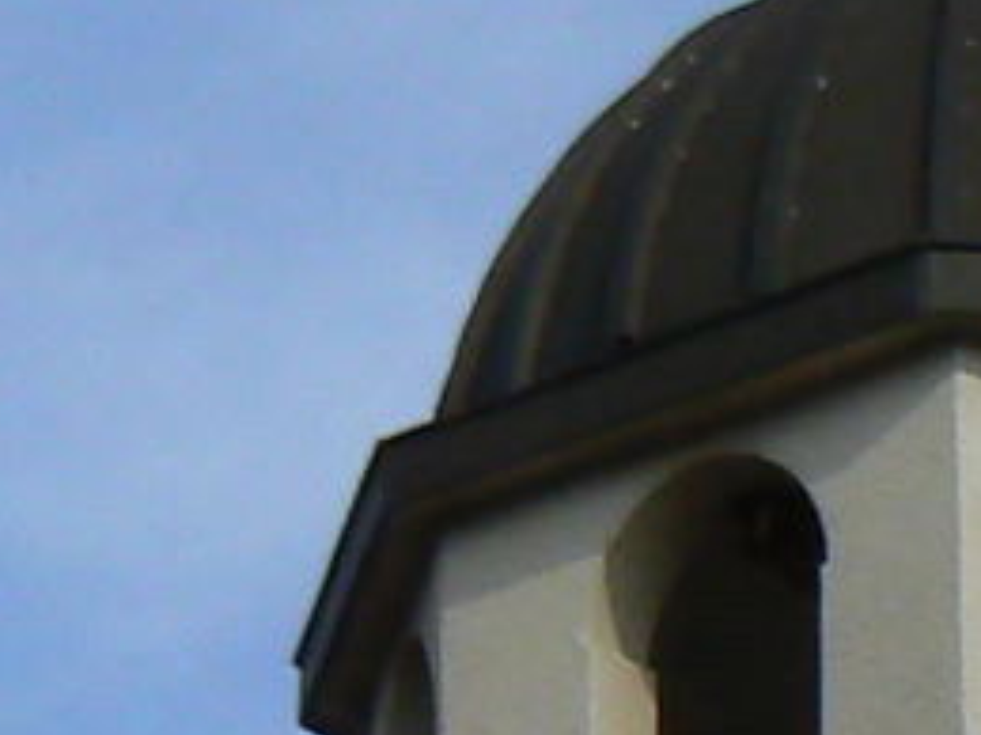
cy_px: 2046
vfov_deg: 5.3
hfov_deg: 7.3
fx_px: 7563
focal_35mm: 267
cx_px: 1329
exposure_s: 1/640
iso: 100
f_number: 7.1
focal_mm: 6
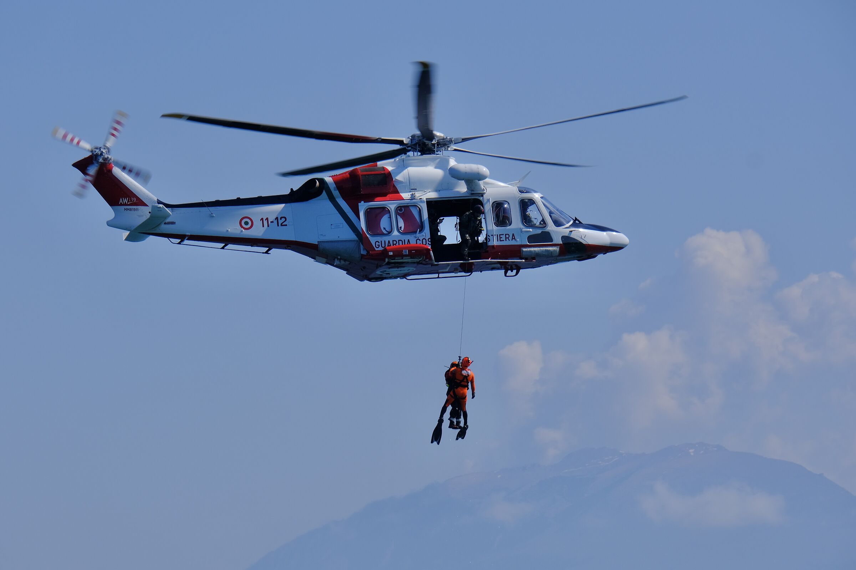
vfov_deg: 4.6
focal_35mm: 300
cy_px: 285
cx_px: 428
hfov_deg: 6.9
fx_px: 7133
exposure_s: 1/640
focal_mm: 200
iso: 160
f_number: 9
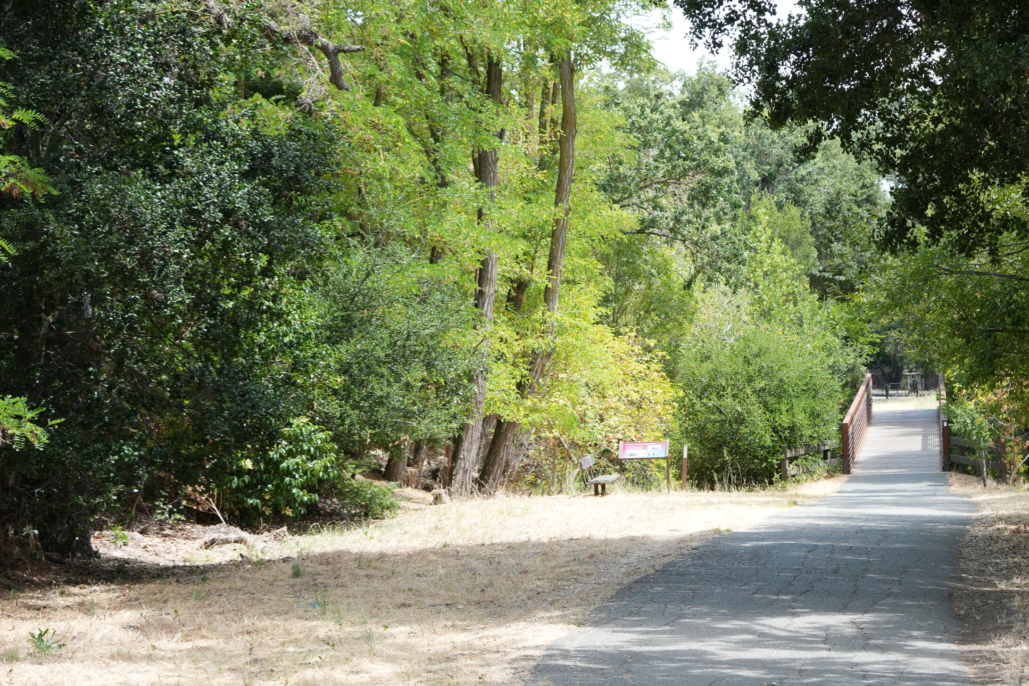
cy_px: 392
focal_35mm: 99
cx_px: 931
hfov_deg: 20.2
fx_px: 2830
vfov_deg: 13.8
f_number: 4.5
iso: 320
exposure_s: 1/400
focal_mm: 50
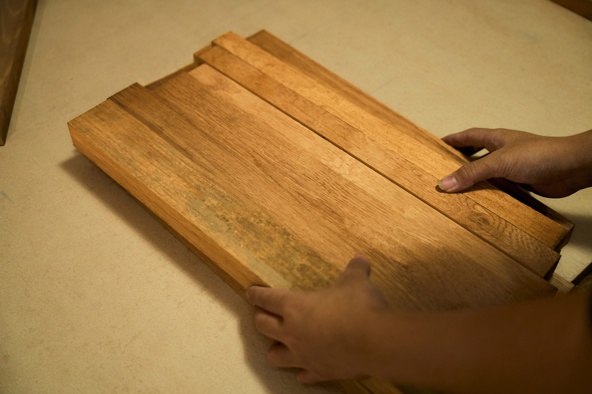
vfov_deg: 30.5
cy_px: 197
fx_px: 724
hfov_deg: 44.5
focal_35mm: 44
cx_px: 296
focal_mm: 44
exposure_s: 1/200
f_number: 2.8
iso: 250
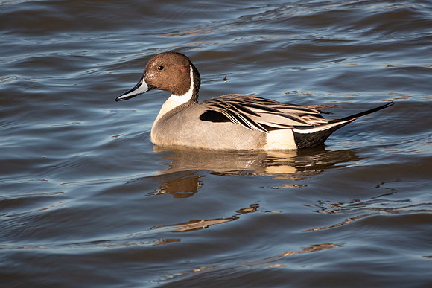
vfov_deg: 1.9
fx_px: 8518
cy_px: 132
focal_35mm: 710
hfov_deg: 2.9
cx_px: 176
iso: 160
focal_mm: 220
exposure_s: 1/1250
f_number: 4
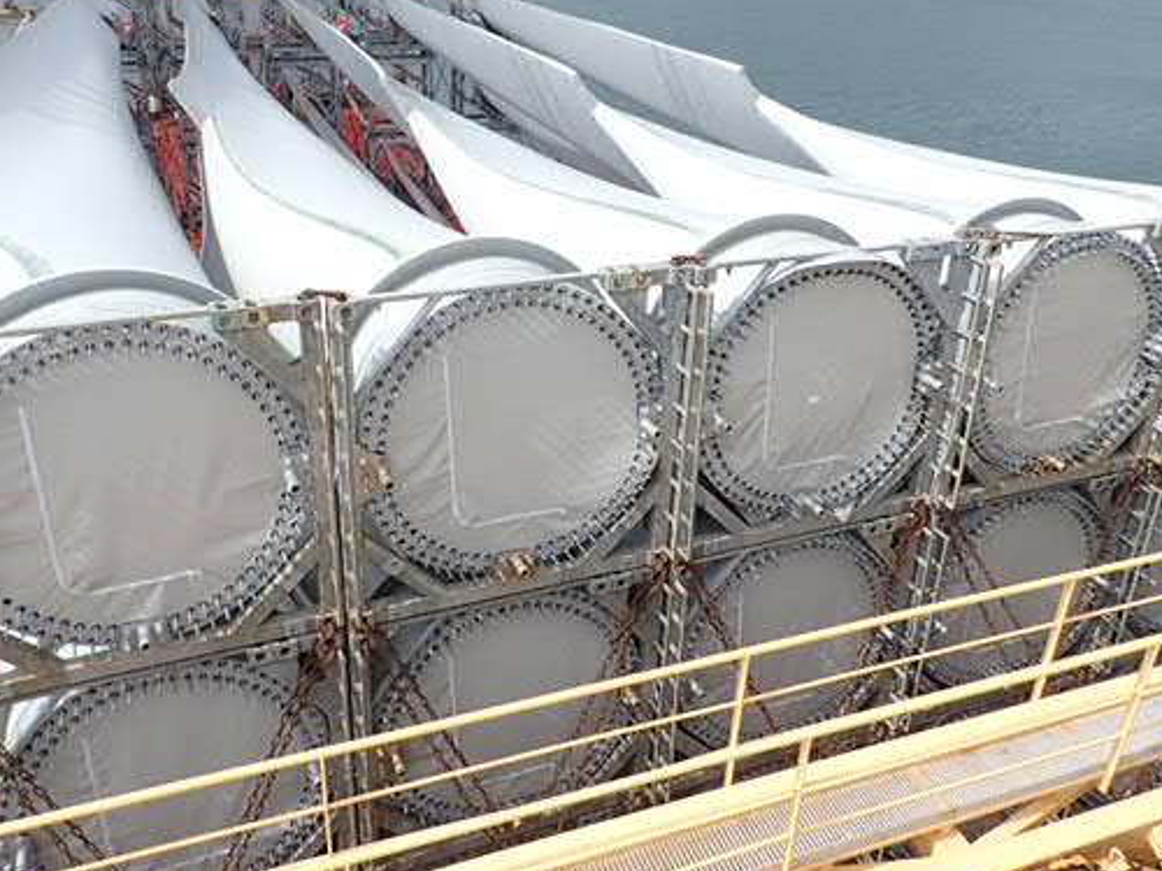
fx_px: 1074
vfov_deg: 44.1
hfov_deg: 56.8
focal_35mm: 32
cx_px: 595
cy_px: 381
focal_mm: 4.5
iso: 100
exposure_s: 1/200
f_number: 8
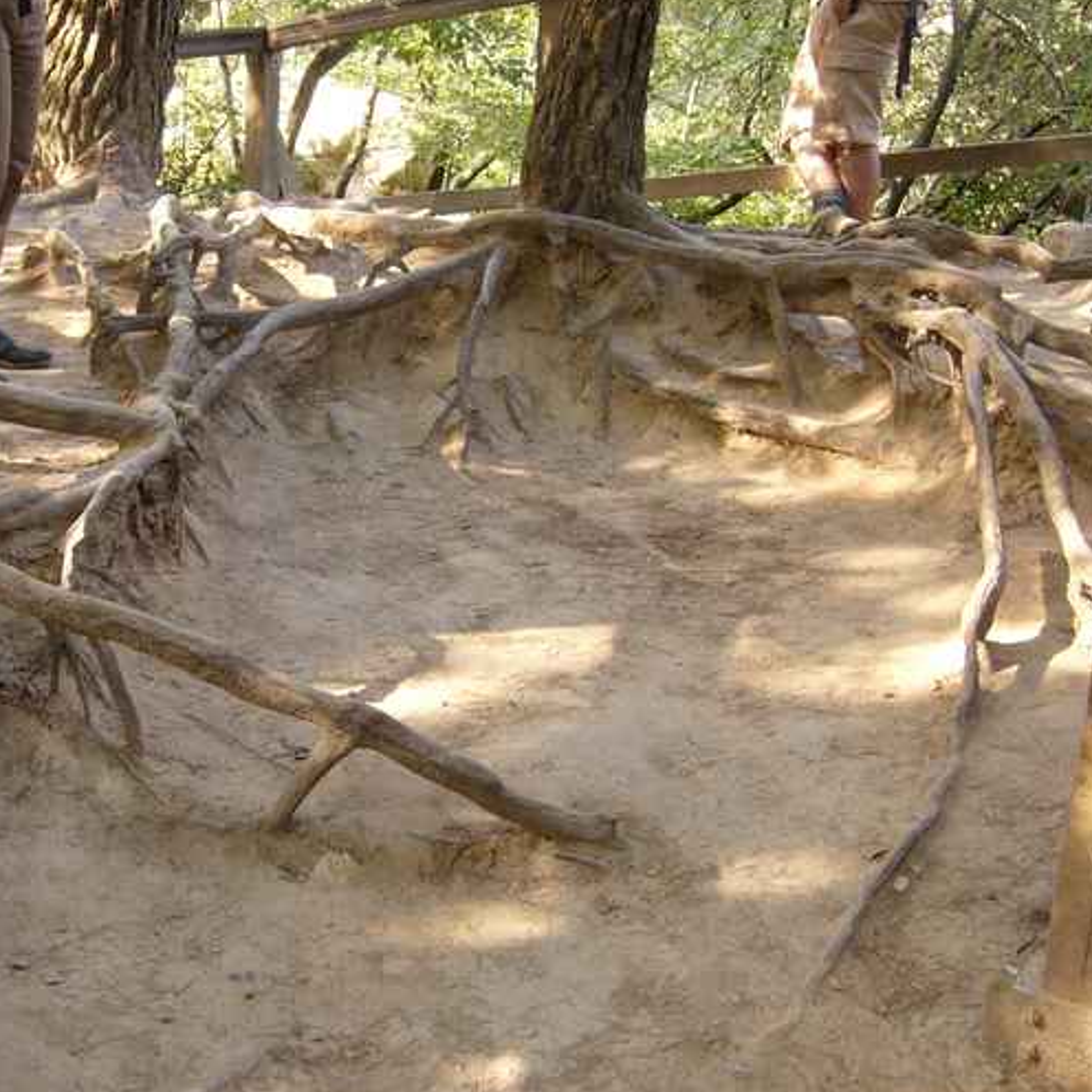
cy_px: 469
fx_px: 2034
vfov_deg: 30.0
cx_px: 330
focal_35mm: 57
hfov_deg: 29.7
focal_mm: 6.6
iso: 80
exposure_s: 1/25
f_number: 3
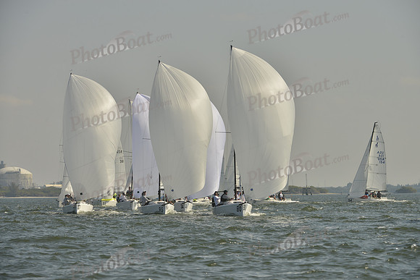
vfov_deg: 6.9
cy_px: 140
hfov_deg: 10.3
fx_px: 2334
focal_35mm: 200
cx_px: 210
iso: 280
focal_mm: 200
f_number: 9
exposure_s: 1/1600
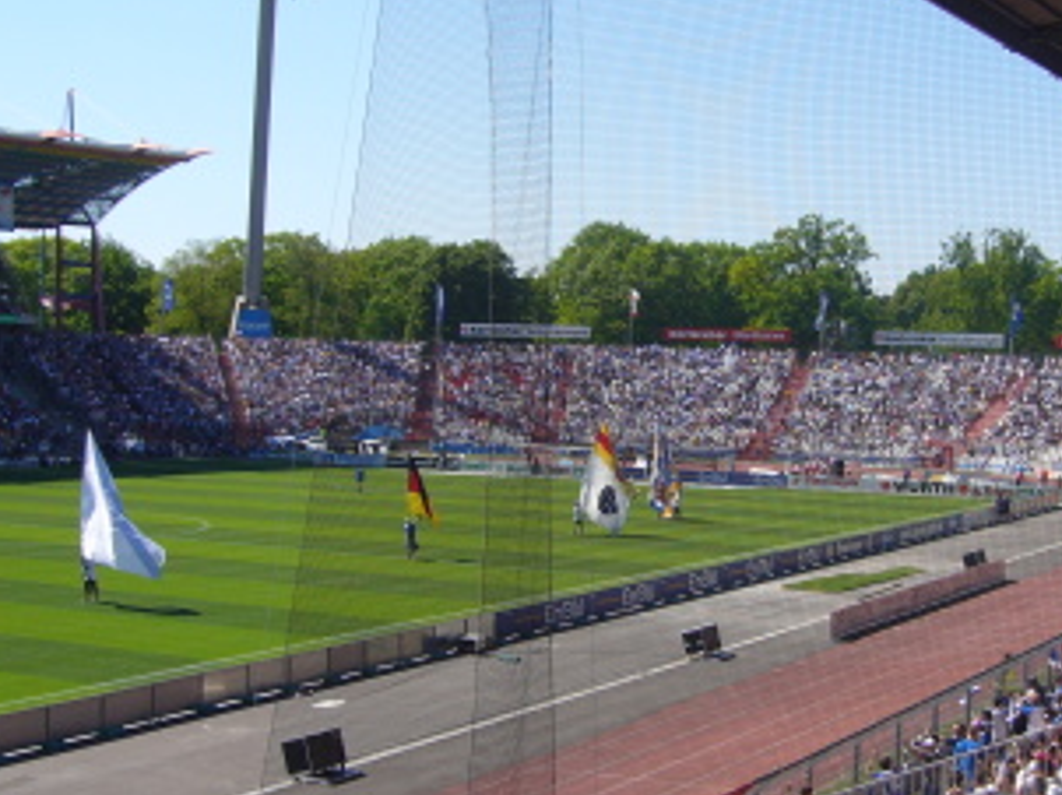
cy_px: 332
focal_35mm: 58
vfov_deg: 25.2
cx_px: 693
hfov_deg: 33.0
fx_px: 1778
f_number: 5.6
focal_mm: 5.8
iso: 80
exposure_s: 1/250
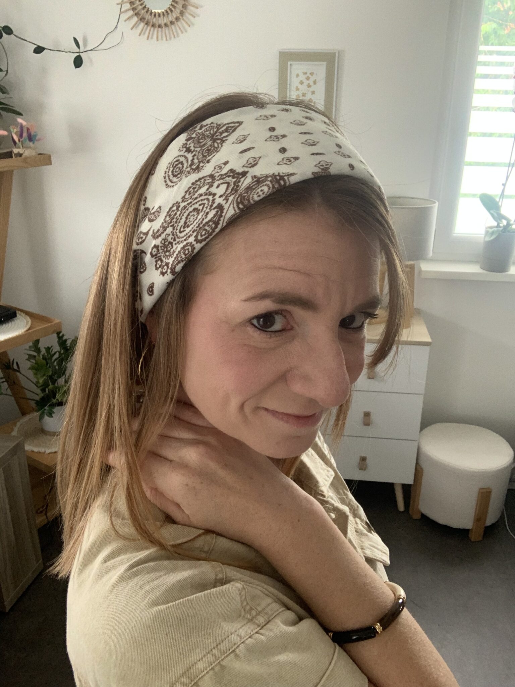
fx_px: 635
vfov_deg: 56.8
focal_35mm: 32
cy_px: 344
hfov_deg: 44.2
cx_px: 258
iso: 320
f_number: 2.2
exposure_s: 1/40
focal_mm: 2.87
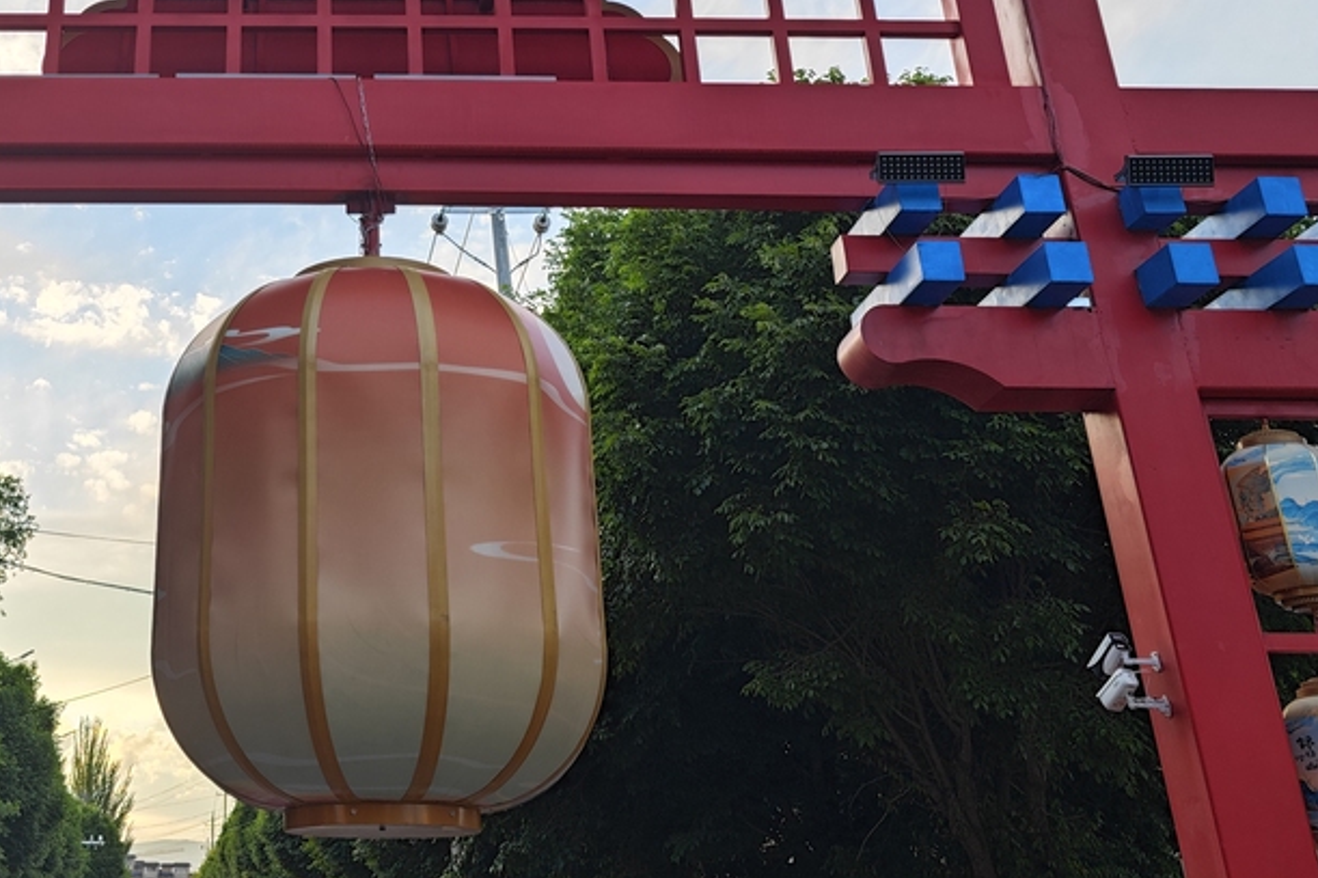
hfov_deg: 40.4
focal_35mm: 47
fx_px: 1720
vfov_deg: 27.0
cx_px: 291
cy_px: -4
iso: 80
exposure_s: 1/100
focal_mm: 8.7
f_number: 1.9
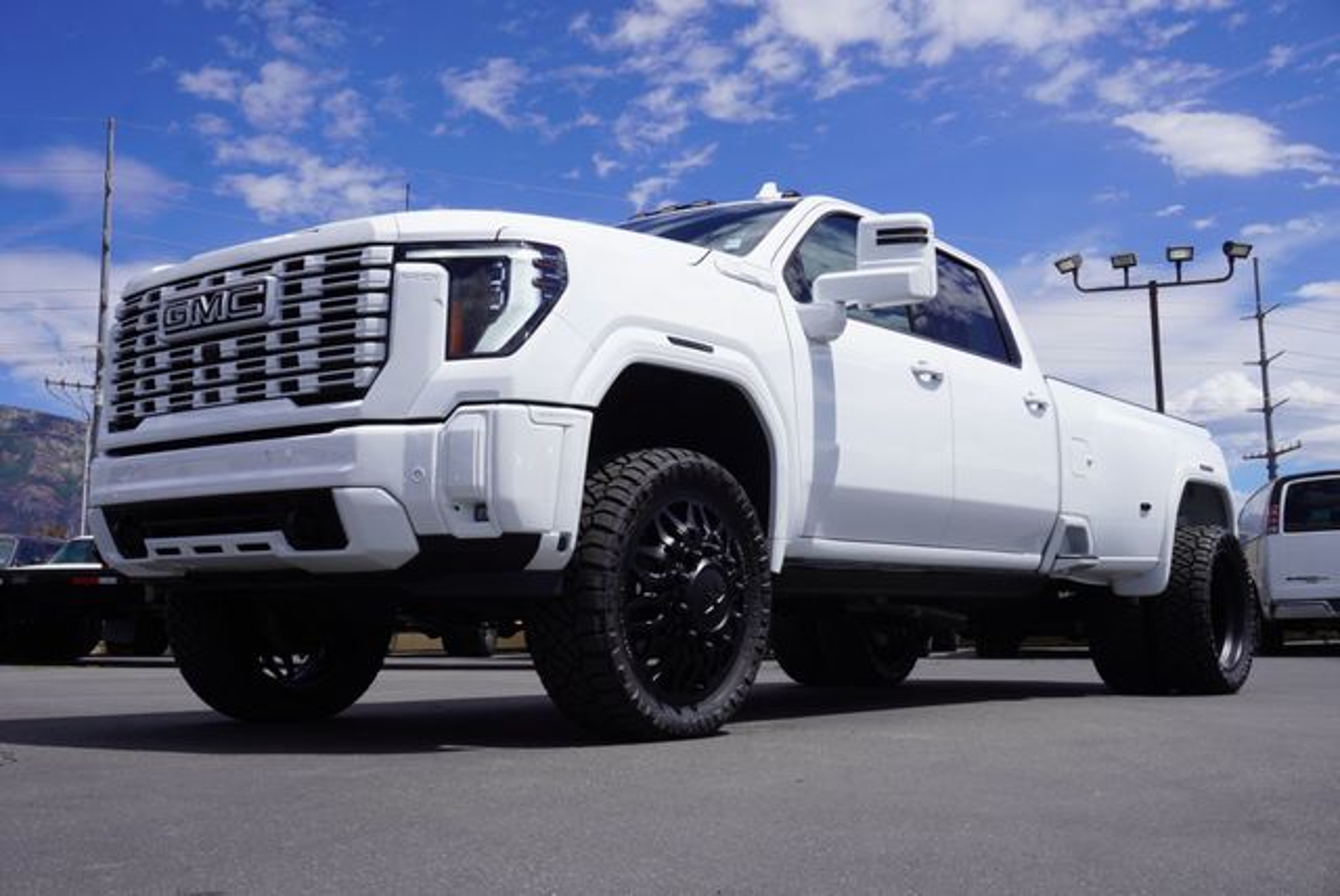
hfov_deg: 49.5
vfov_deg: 34.3
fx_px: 1453
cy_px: 448
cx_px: 670
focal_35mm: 39
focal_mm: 26
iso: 100
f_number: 11
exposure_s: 1/250
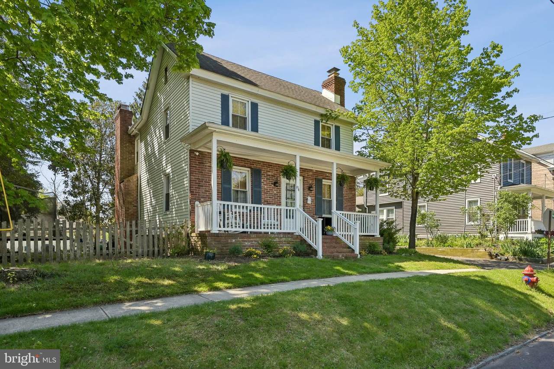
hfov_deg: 84.0
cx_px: 277
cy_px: 184
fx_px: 308
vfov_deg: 61.9
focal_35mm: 20
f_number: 11
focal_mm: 20
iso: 400
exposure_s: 1/250
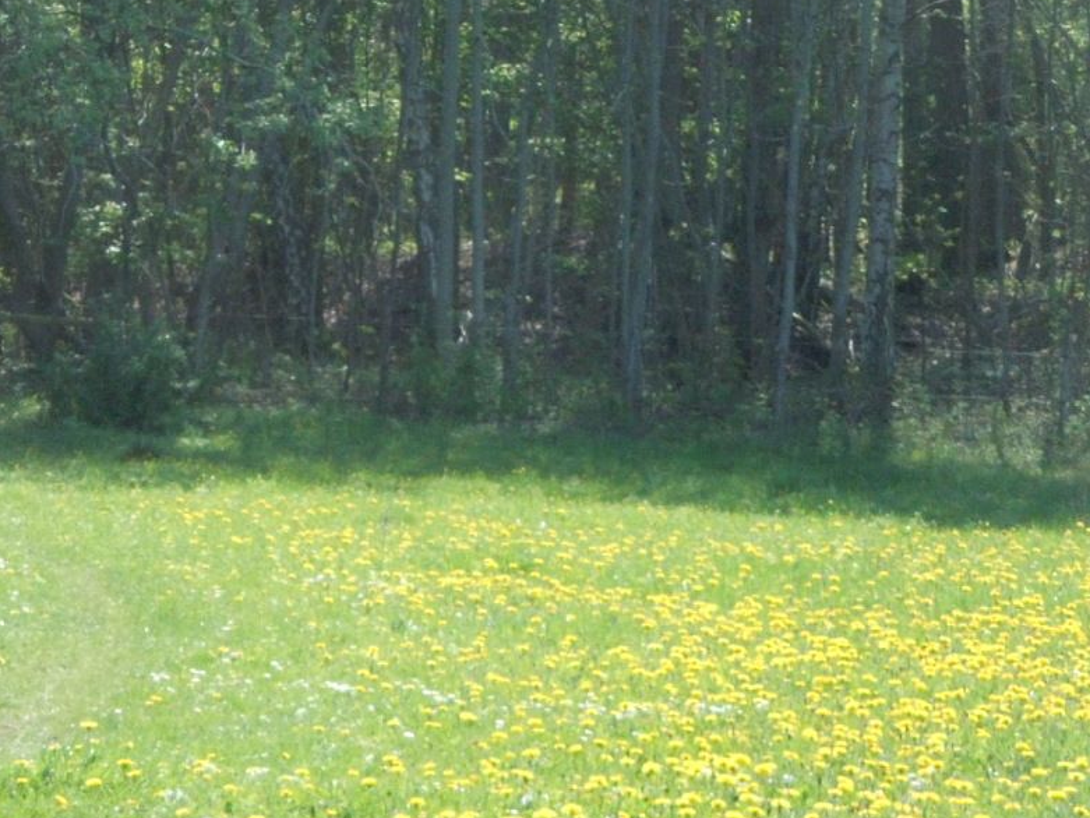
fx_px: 6582
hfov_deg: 9.4
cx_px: 64
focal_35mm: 209
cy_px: 346
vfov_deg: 7.1
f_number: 4.5
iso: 400
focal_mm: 18.3
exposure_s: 1/800
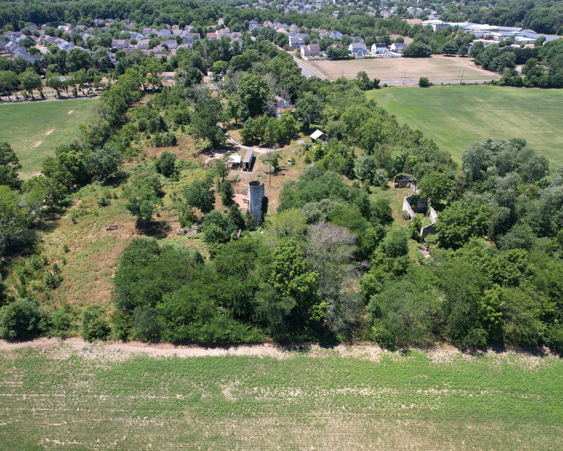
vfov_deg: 56.8
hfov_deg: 68.0
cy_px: 226
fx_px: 417
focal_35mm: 25
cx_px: 266
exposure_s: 1/800
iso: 100
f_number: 2.8
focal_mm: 8.38
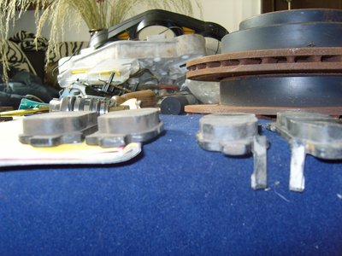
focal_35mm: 35
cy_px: 128
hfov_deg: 52.6
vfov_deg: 40.7
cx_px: 171
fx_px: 346
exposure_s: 1/30
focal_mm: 7.4
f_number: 2.8
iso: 100
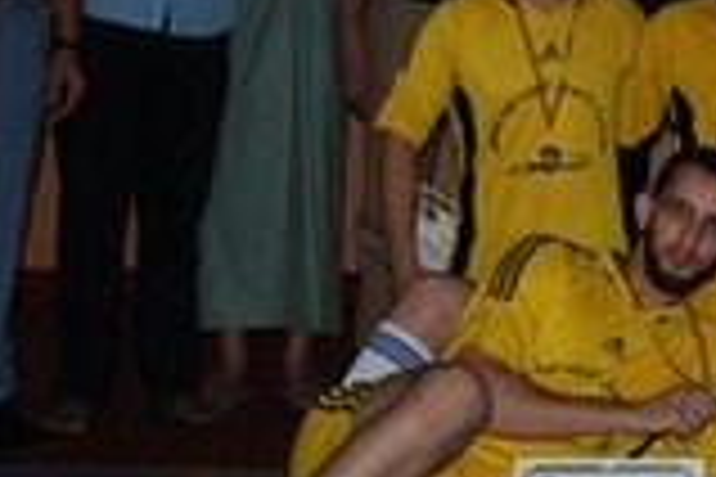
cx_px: 932
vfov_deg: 10.8
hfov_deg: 15.4
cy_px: 76
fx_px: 2526
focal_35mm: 127
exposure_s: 1/60
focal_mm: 21
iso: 200
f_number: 3.8
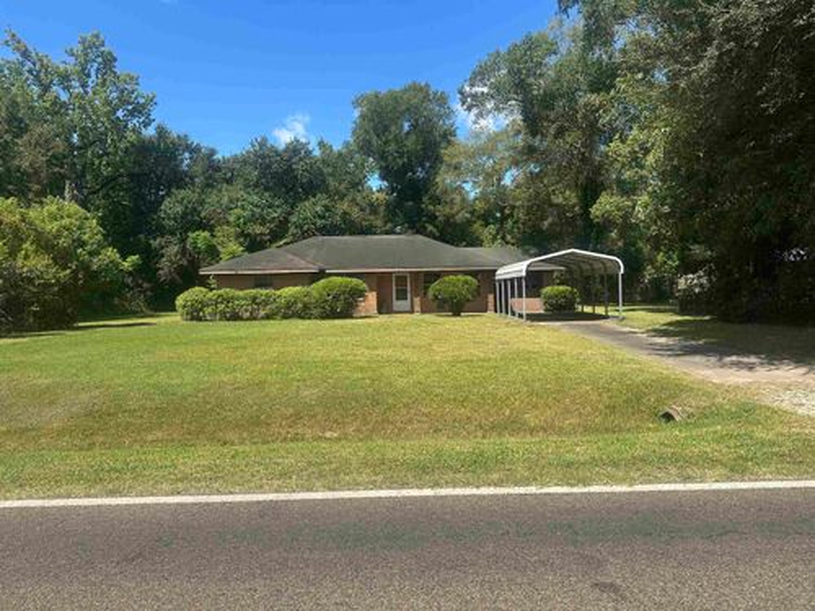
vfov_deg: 56.8
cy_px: 306
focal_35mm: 24
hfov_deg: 71.6
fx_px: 565
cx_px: 408
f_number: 1.78
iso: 80
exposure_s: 1/3058
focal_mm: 6.86
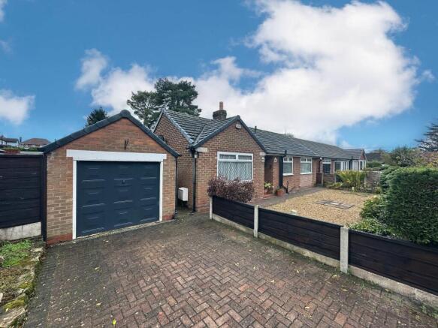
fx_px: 177
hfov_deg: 102.1
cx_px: 219
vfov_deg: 85.7
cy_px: 164
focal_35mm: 14
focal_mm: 2.22
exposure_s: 1/530
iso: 40
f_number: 2.2
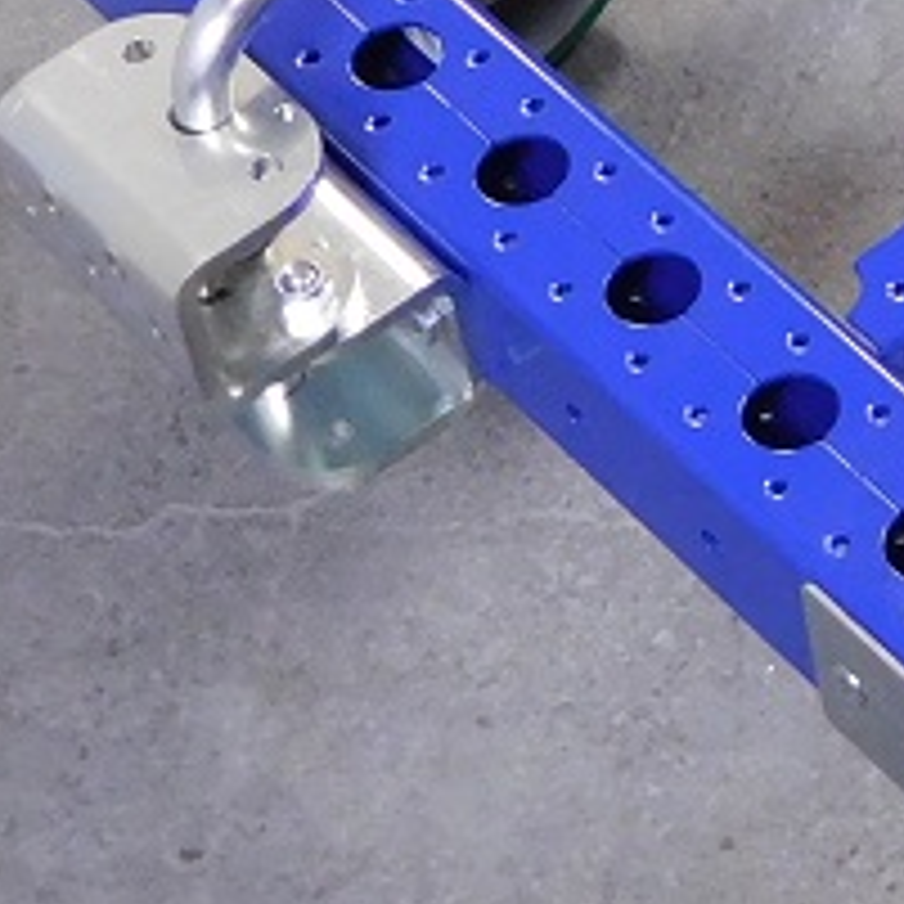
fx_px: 4993
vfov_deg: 9.9
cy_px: -605
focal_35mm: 169
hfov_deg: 9.8
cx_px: 1651
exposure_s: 1/30
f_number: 3.8
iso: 400
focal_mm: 6.2
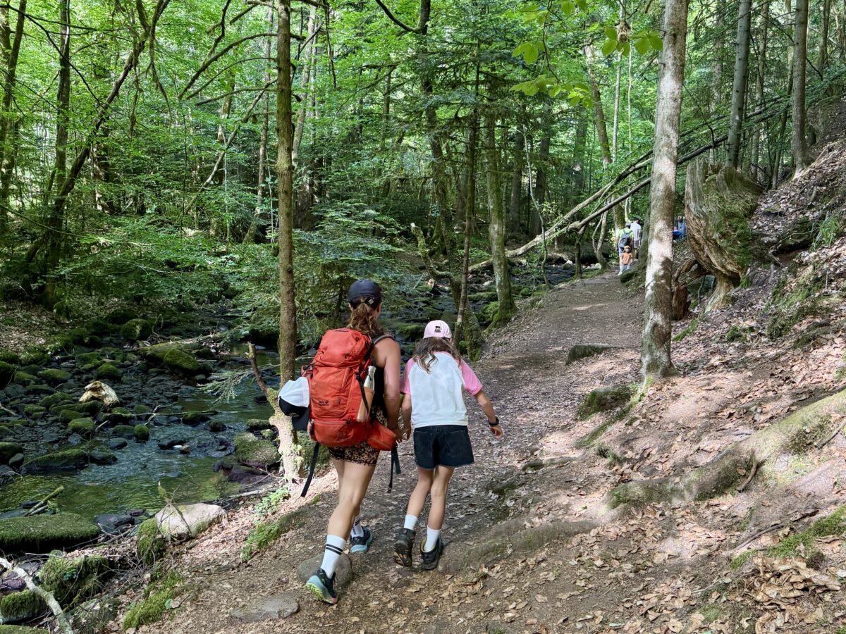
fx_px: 587
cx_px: 423
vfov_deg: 56.8
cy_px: 317
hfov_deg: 71.6
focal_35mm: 24
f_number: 1.78
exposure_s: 1/121
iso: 200
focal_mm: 6.76
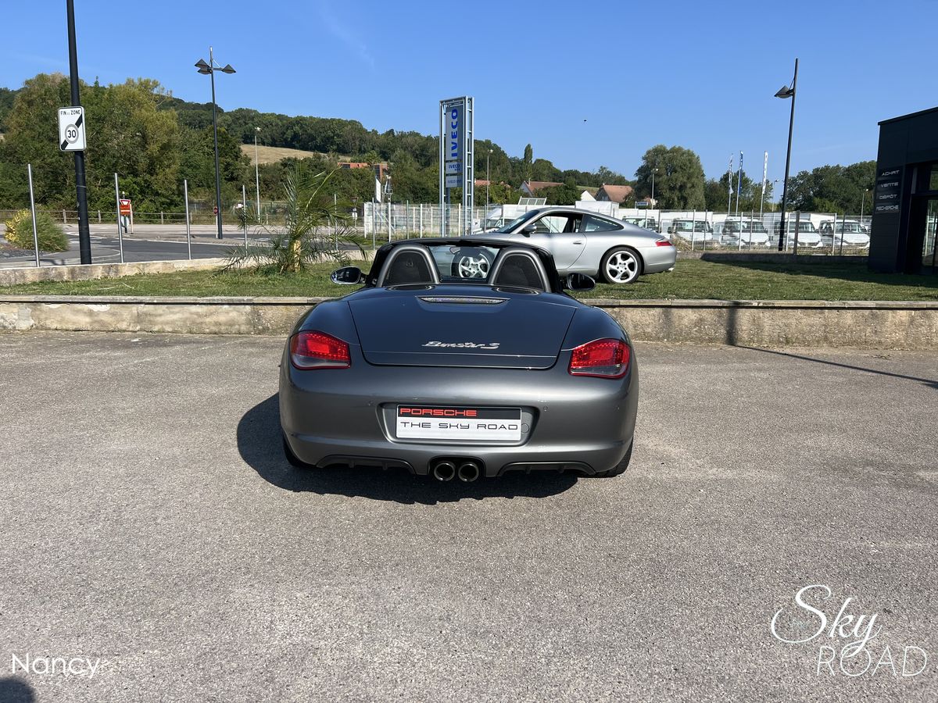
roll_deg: -2.6
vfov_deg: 53.1
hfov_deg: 67.3
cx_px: 469
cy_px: 352
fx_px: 705
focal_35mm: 26
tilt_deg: -7.6
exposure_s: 1/4274
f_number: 1.5
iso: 50
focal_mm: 5.7
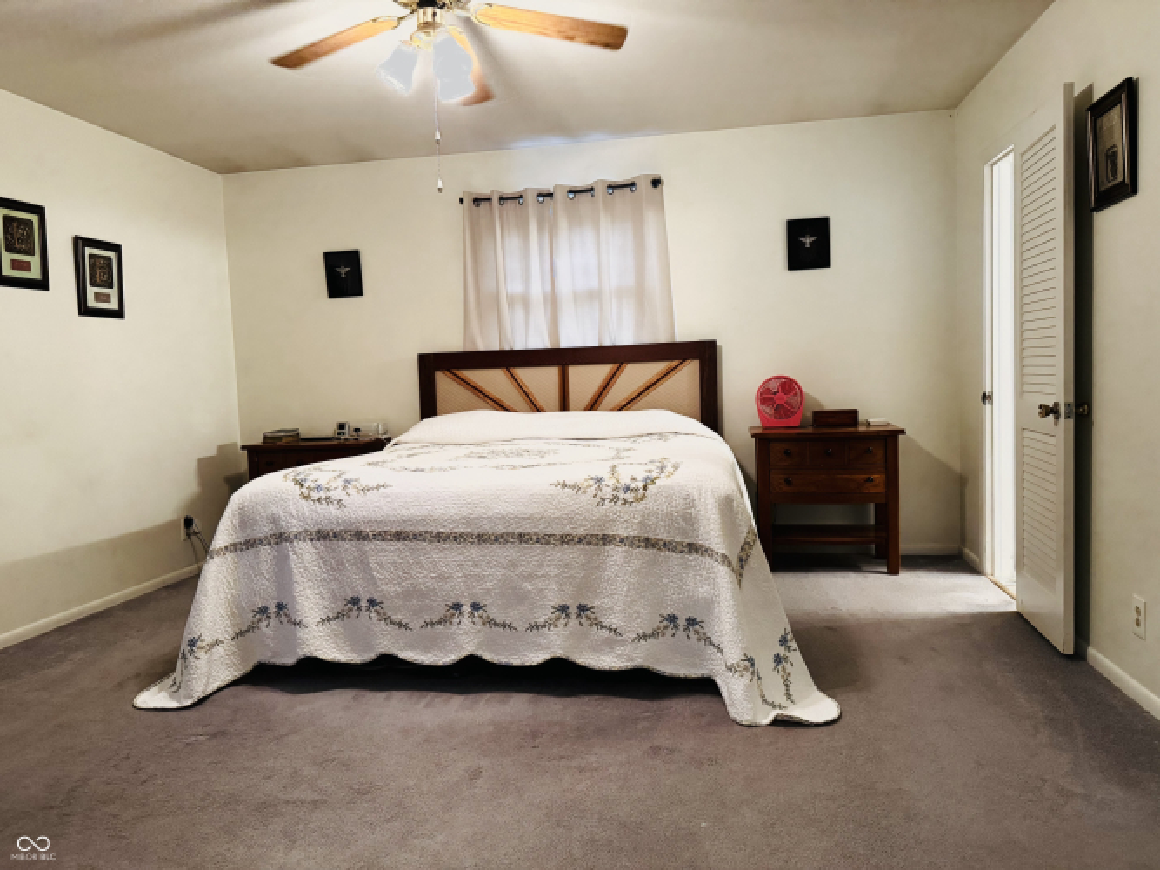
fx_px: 804
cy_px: 435
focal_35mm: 24
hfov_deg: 71.6
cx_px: 580
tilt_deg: -4.9
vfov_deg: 56.8
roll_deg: +1.9
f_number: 1.78
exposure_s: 1/60
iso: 640
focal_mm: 6.76
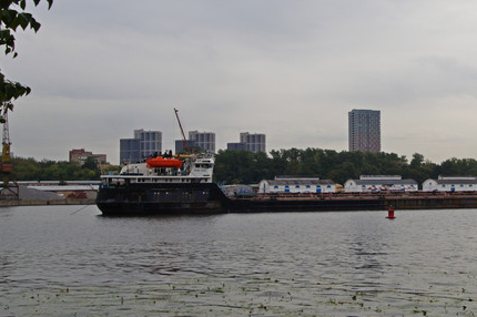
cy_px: 133
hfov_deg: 33.9
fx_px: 768
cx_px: 349
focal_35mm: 58
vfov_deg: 23.3
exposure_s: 1/200
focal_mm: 26
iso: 100
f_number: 10
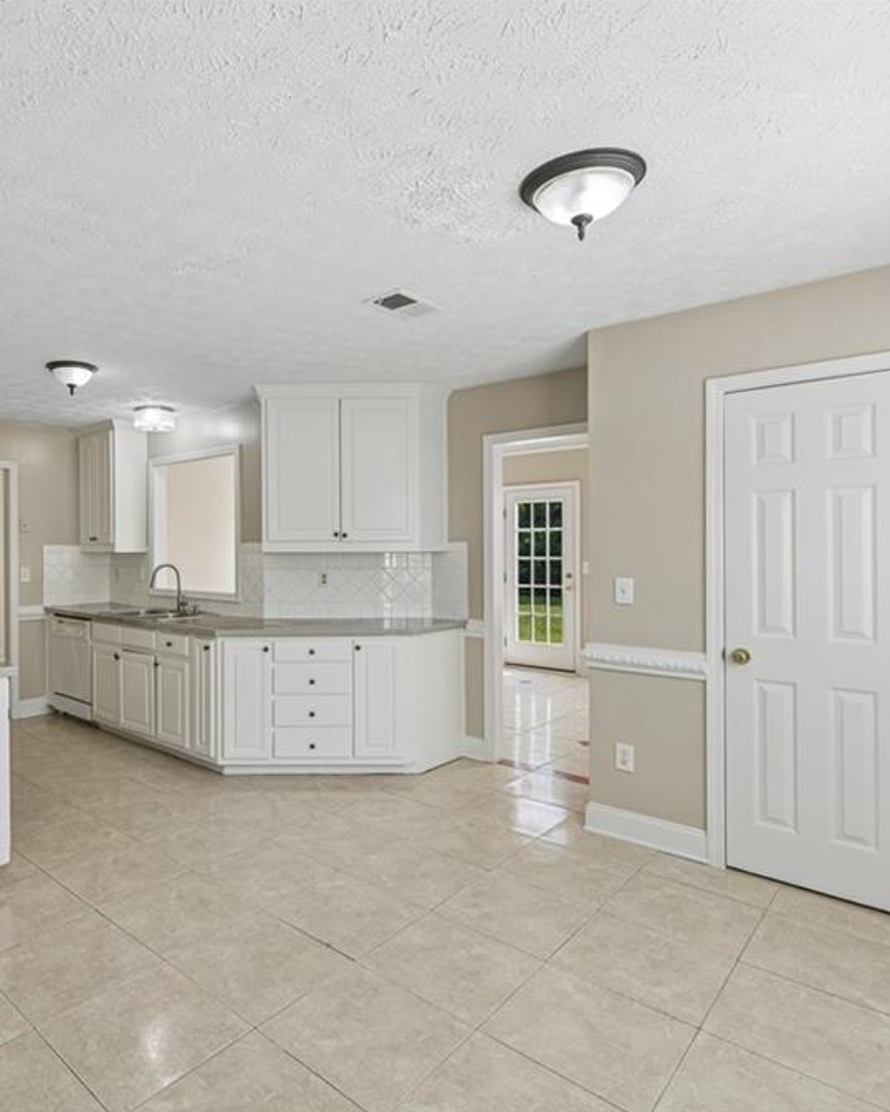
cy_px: 554
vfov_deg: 80.4
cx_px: 291
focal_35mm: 20
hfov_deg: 66.2
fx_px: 658
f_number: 8
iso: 200
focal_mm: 14
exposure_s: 1/50
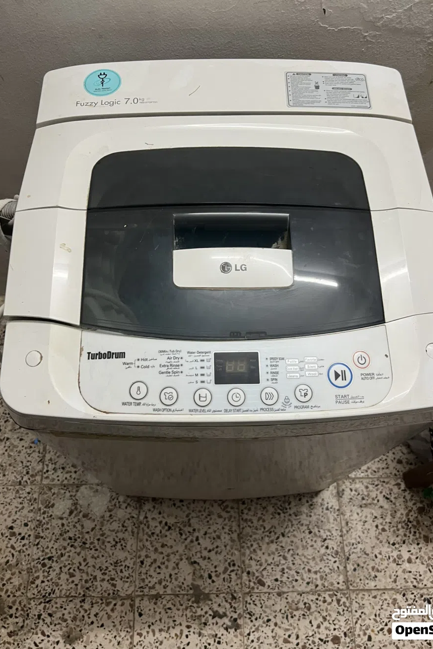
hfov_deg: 46.4
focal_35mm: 28
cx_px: 223
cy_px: 315
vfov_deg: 65.5
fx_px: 505
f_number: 1.5
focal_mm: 5.7
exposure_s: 1/50
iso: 160
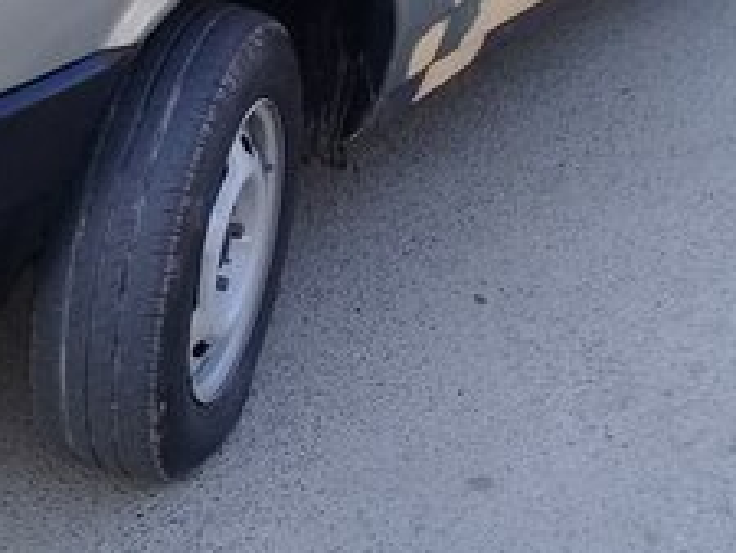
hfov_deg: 21.0
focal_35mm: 91
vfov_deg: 15.6
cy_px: -136
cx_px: 65
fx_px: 1936
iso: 50
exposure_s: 1/131
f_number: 2.2
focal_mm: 3.3
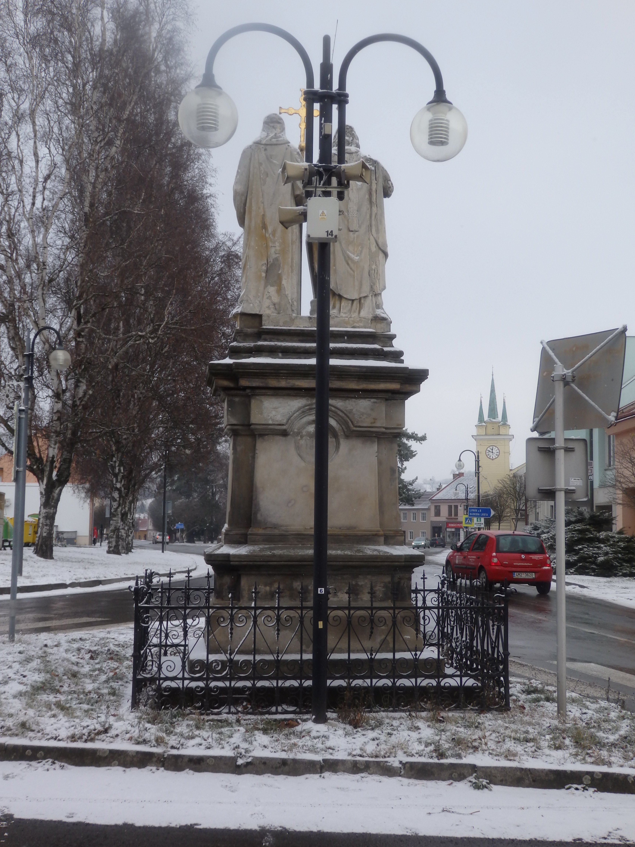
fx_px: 978
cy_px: 424
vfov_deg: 46.8
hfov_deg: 36.0
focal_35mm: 40
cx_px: 318
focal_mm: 7.3
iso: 100
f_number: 3.7
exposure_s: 1/320
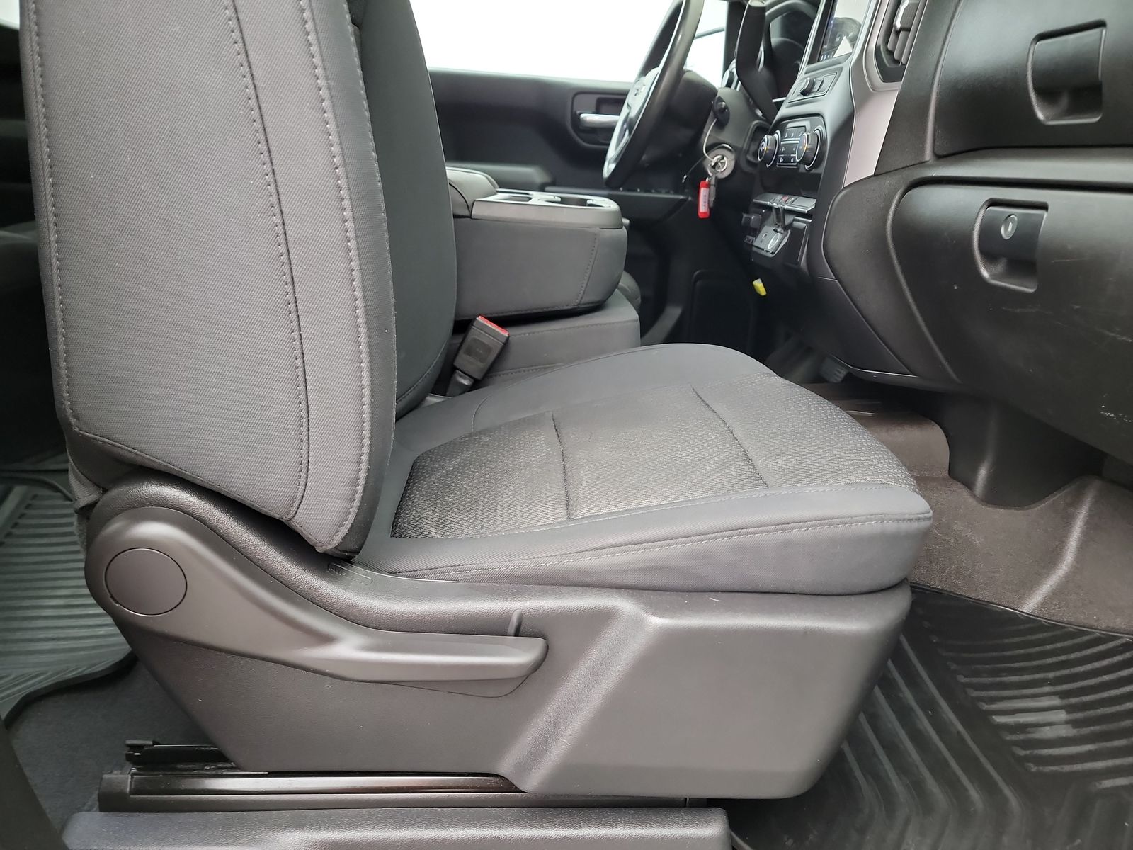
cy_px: 425
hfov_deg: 71.6
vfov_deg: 56.8
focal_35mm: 24
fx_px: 786
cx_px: 566
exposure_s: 1/30
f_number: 1.8
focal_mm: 6.7
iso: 857
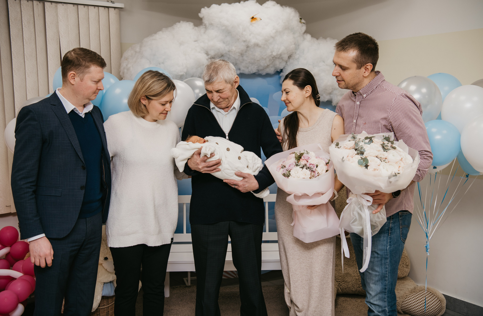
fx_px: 544
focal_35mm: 41
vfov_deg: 32.4
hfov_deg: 47.9
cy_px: 153
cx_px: 245
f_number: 4
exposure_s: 1/160
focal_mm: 40
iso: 160
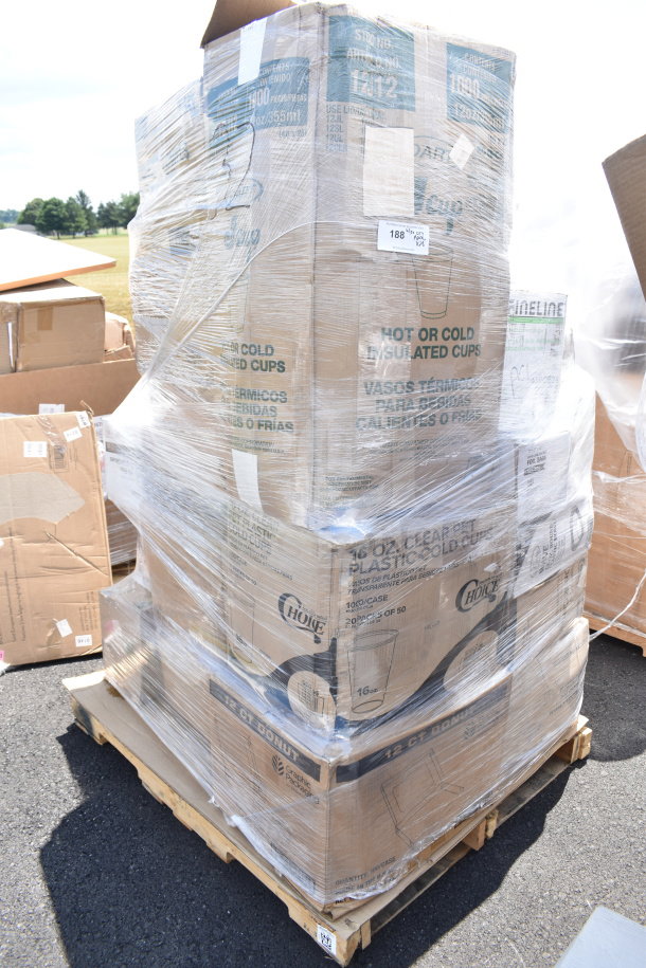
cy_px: 484
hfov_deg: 47.9
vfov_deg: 67.4
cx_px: 323
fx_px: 727
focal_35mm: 27
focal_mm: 18
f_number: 6.3
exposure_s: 1/200
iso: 200
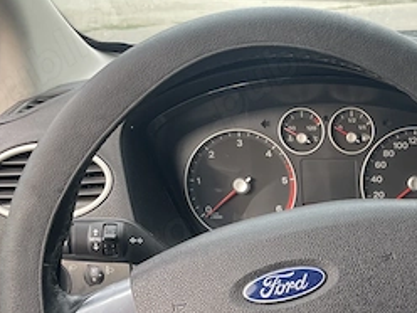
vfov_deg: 22.4
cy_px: 315
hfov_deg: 28.4
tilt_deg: -28.2
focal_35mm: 63
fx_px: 759
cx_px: 437
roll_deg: -0.4
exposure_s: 1/121
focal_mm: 4.2
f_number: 1.6
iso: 80
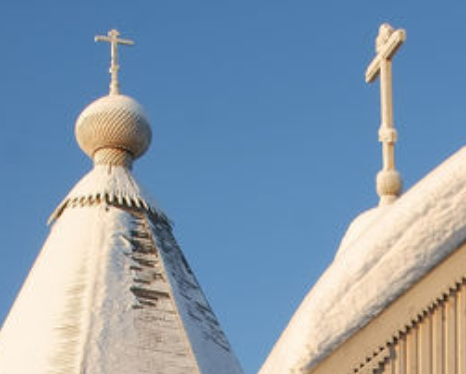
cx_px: 369
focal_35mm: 121
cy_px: 644
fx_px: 1669
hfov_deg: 15.8
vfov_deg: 11.9
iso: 100
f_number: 13
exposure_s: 1/40
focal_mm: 24
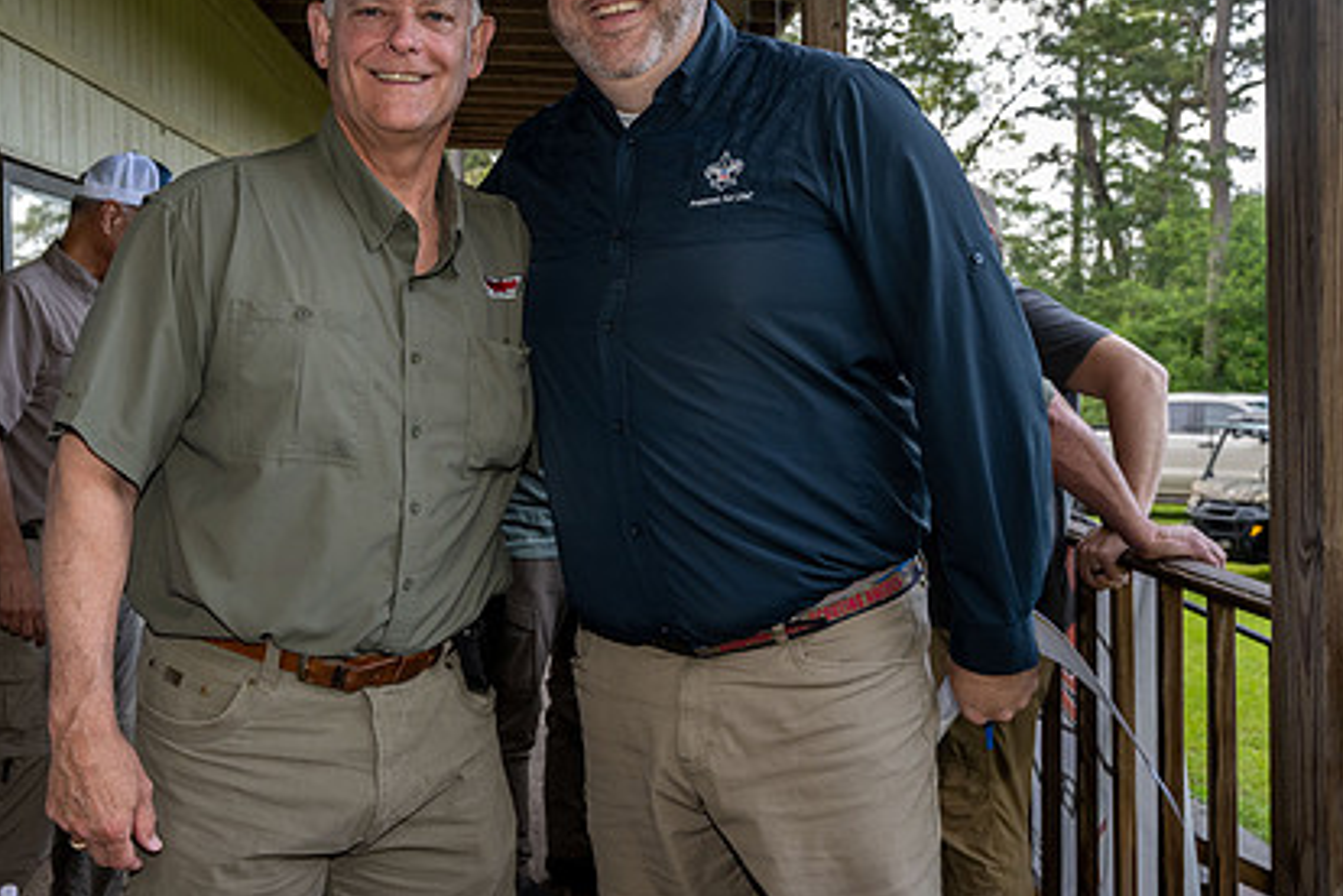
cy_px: 368
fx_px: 1567
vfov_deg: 31.8
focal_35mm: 42
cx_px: 441
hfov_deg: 45.7
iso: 800
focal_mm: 30
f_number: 5.6
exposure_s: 1/125
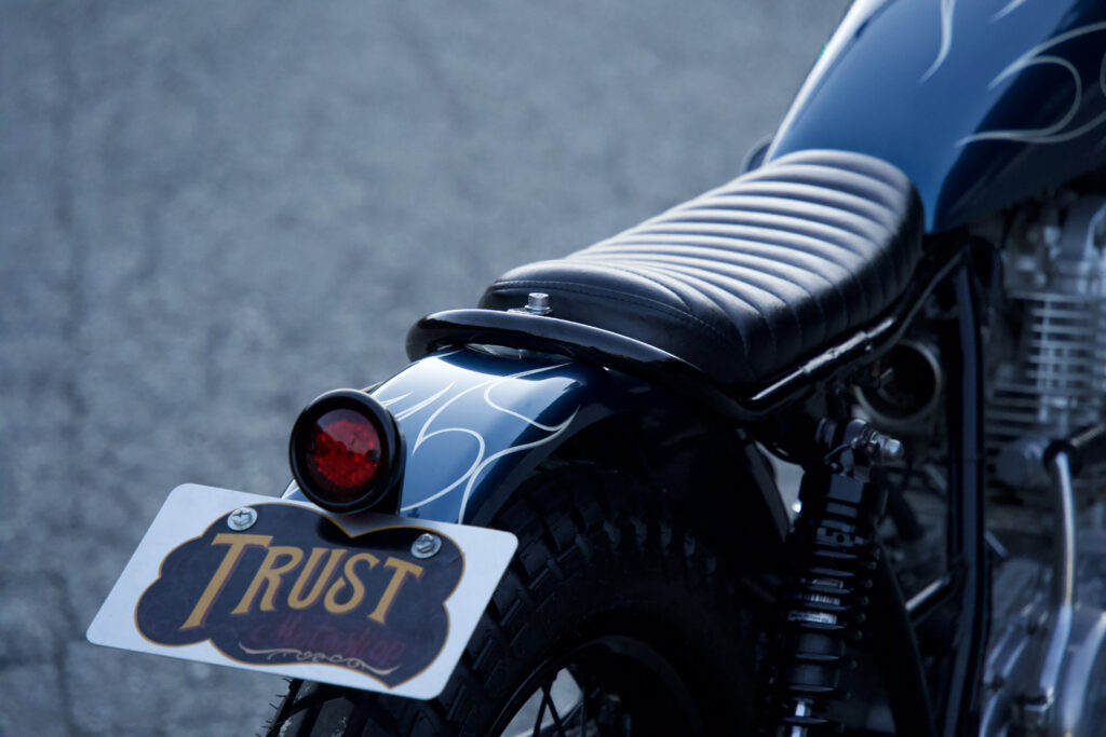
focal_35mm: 154
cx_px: 553
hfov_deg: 13.3
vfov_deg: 8.9
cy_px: 368
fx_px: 4732
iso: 8000
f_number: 5.6
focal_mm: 154
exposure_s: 1/160
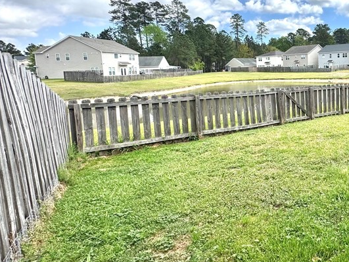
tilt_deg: -5.3
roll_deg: +1.2
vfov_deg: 50.5
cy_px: 90
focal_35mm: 27
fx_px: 272
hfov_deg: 56.2
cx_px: 316
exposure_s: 1/1832
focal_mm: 2.22
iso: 50
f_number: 2.2
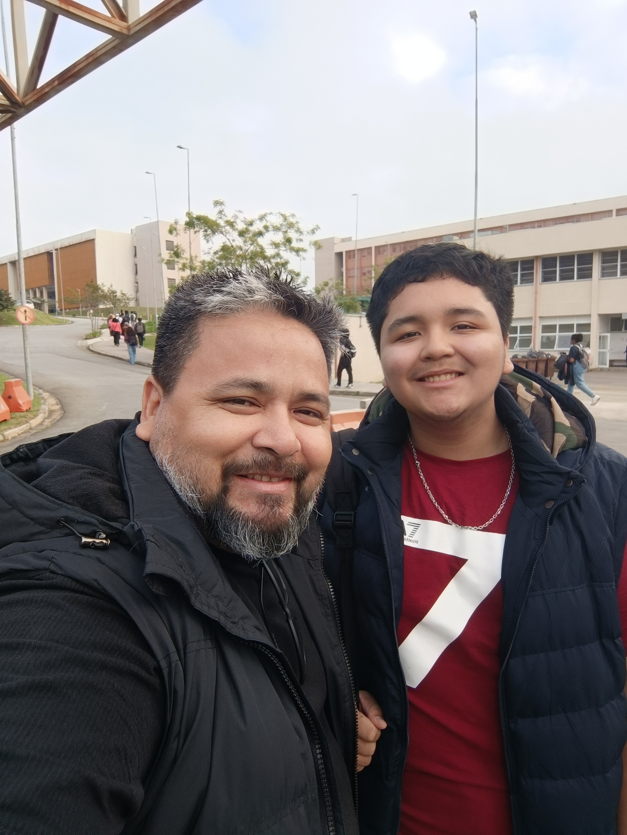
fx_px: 580
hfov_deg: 56.8
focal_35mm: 24
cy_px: 418
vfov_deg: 71.6
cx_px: 314
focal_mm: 3.24
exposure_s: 1/534
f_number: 2.45
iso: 58
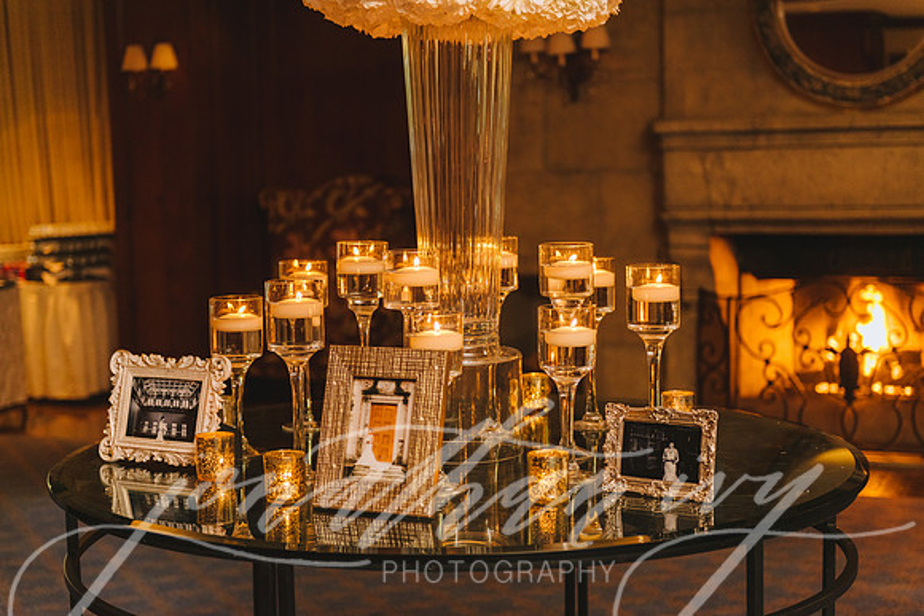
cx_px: 462
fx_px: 1540
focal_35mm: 60
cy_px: 308
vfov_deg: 22.6
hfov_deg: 33.4
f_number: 2.8
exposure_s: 1/160
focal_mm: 60
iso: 1250
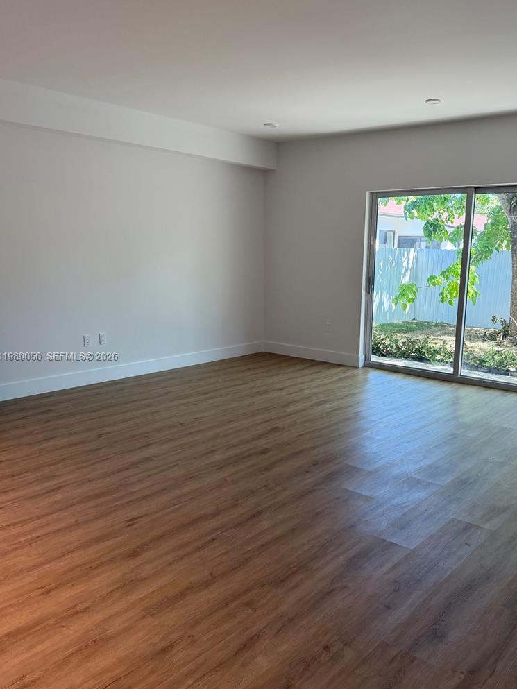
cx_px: 301
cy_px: 357
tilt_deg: -10.2
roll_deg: -1.0
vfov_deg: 61.6
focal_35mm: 29
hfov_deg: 48.0
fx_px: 577
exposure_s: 1/155
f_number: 1.78
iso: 160
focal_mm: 6.76
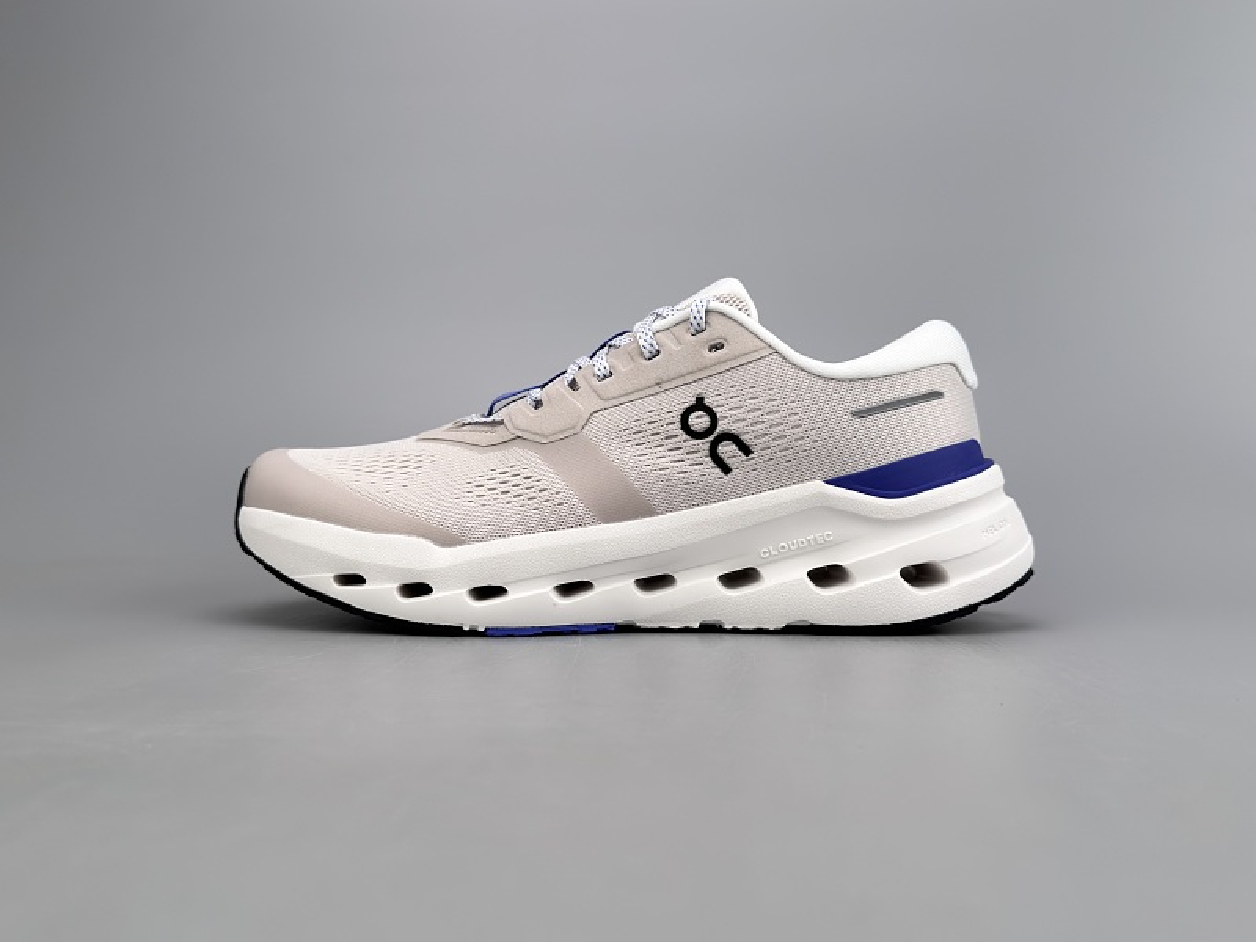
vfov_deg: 40.7
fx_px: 1270
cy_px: 471
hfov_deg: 52.6
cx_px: 628
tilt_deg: -0.4
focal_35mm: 35
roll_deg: +0.7
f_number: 1.78
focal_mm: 6.76
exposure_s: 1/824
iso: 100
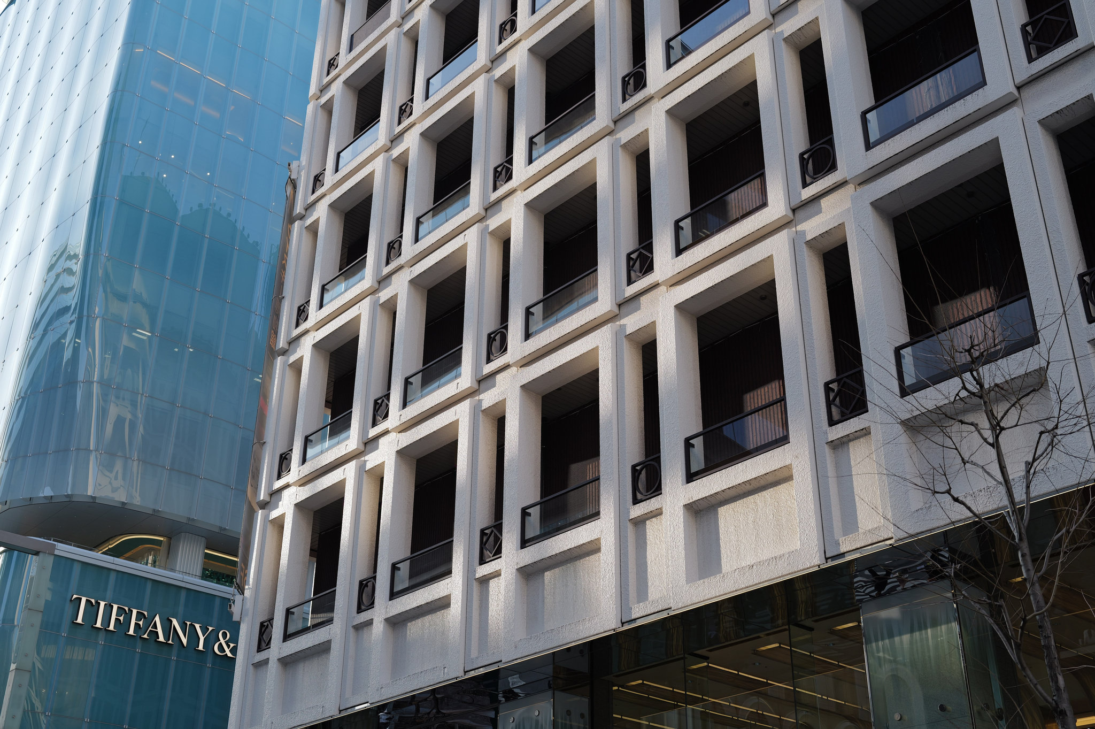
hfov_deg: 45.5
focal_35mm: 43
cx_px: 548
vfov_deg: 31.2
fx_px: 1307
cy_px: 364
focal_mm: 43
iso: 100
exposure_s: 1/160
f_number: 4
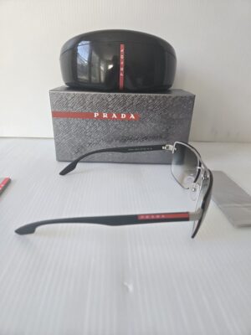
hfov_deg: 58.9
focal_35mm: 23
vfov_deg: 73.9
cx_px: 126
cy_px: 168
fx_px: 222
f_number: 1.8
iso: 200
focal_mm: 5.4
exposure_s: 1/180
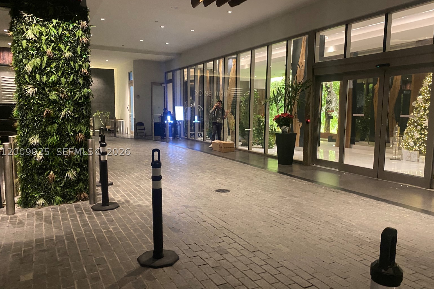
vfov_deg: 46.4
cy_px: 152
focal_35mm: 28
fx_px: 338
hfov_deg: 65.5
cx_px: 217
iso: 500
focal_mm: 4.25
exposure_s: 1/30
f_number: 1.8
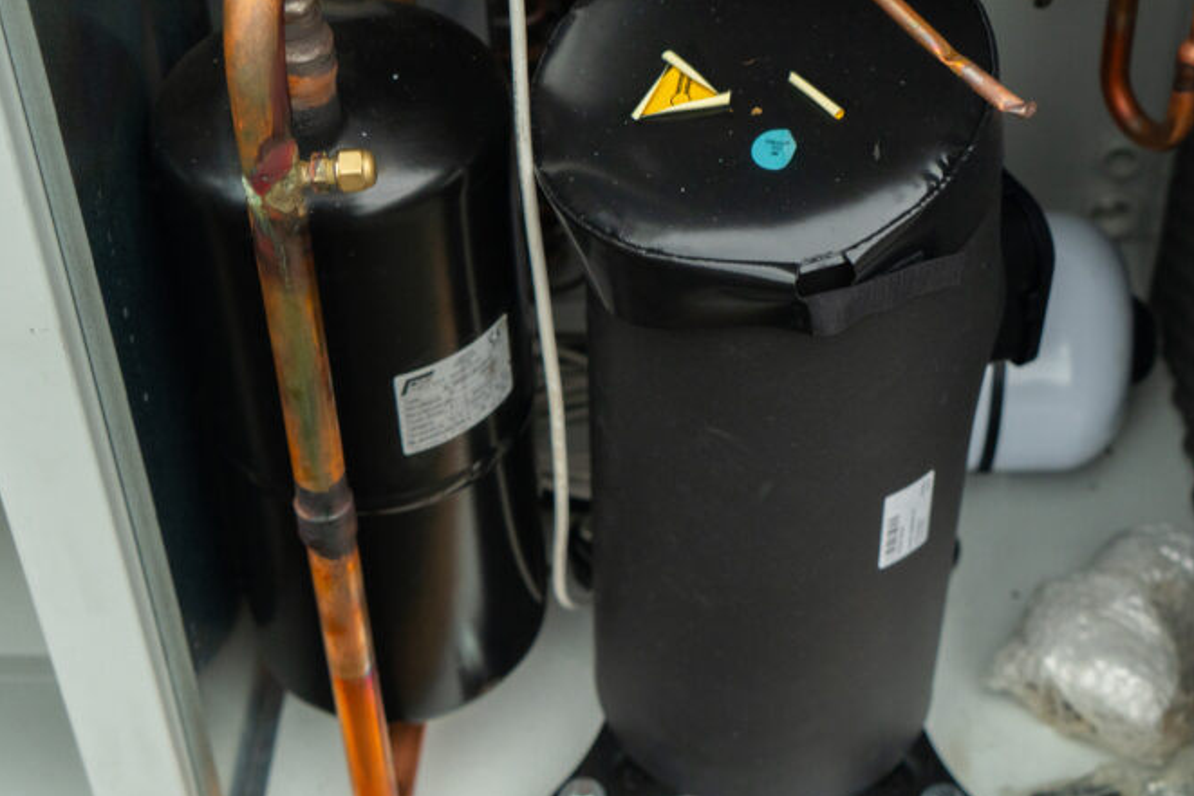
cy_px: 281
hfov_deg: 32.2
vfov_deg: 21.9
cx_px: 733
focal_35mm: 62
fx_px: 2057
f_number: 4
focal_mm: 40
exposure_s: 1/80
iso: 800
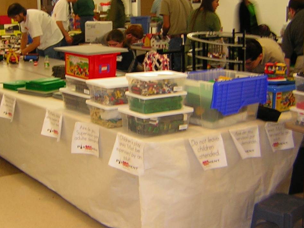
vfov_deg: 24.0
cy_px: 95
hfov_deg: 31.6
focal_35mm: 61
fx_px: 536
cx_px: 123
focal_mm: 4.7
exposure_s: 1/9.8
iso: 50
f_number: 2.6
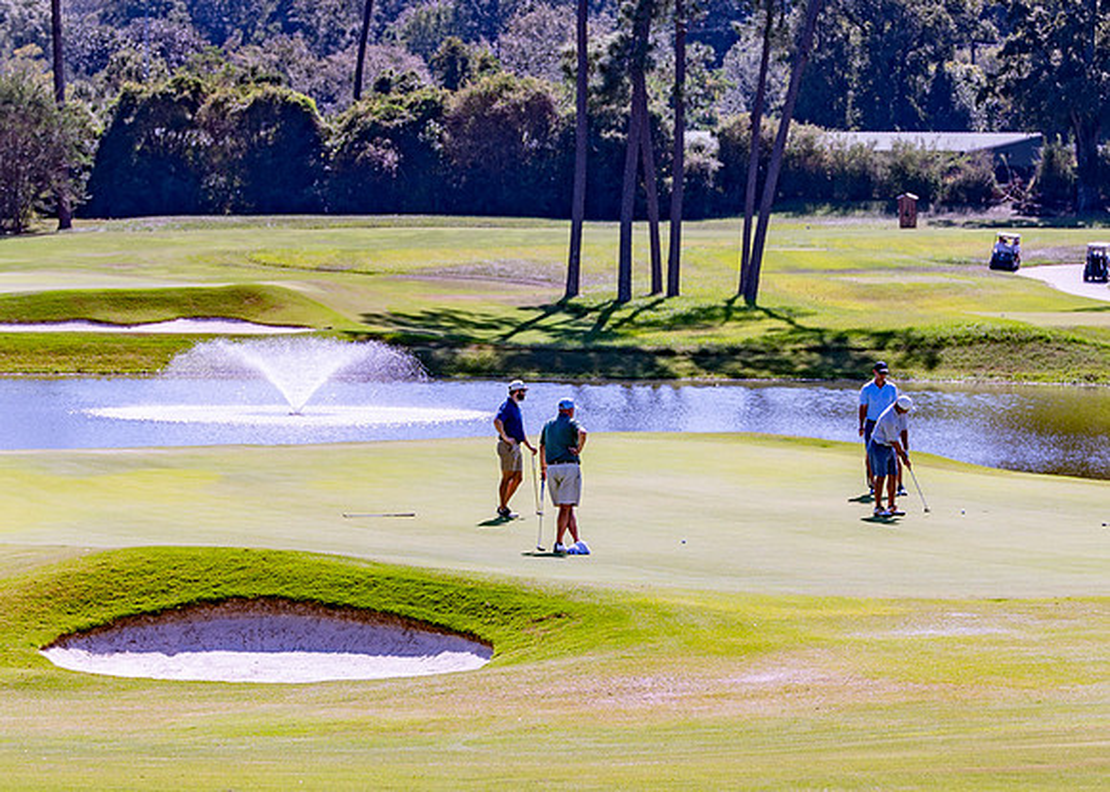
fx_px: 4914
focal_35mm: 156
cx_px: 558
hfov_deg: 12.9
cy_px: 409
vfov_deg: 9.2
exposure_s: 1/1000
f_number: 4
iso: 100
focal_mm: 98
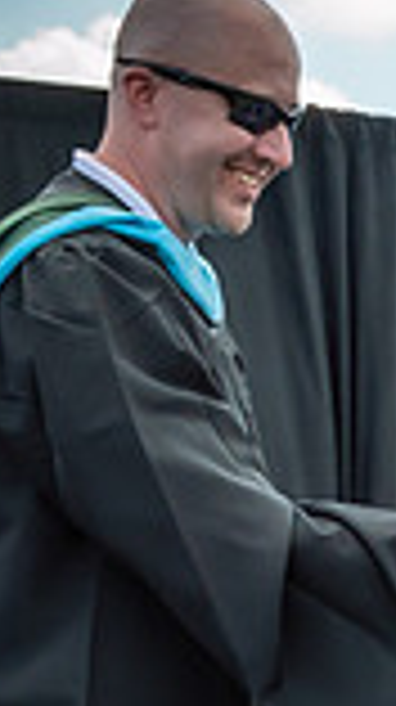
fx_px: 3407
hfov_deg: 6.4
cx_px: 868
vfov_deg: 11.6
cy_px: 832
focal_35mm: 182
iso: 200
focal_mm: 26
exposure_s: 1/320
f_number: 7.1
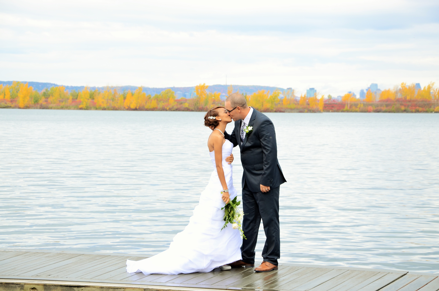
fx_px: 1369
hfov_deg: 18.2
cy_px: 146
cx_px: 220
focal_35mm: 112
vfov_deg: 12.1
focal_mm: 75
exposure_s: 1/160
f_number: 6.3
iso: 200
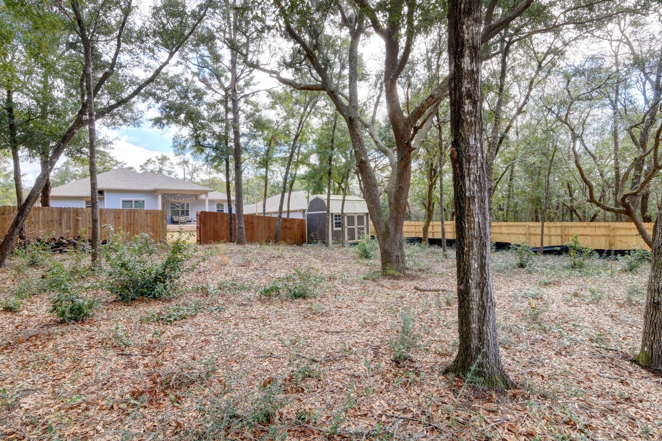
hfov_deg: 90.0
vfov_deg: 67.3
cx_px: 344
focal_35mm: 18
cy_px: 204
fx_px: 331
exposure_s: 1/30
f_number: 20
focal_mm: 11
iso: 100
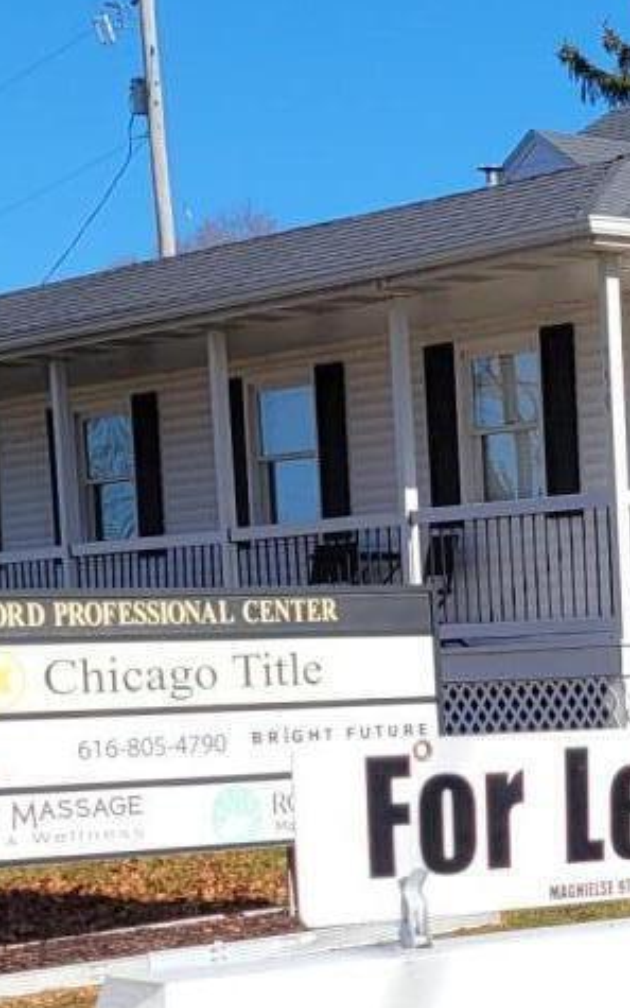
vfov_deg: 17.6
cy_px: 961
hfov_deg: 10.6
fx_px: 3186
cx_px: 1160
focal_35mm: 116
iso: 40
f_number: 1.8
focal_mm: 5.4
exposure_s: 1/2551
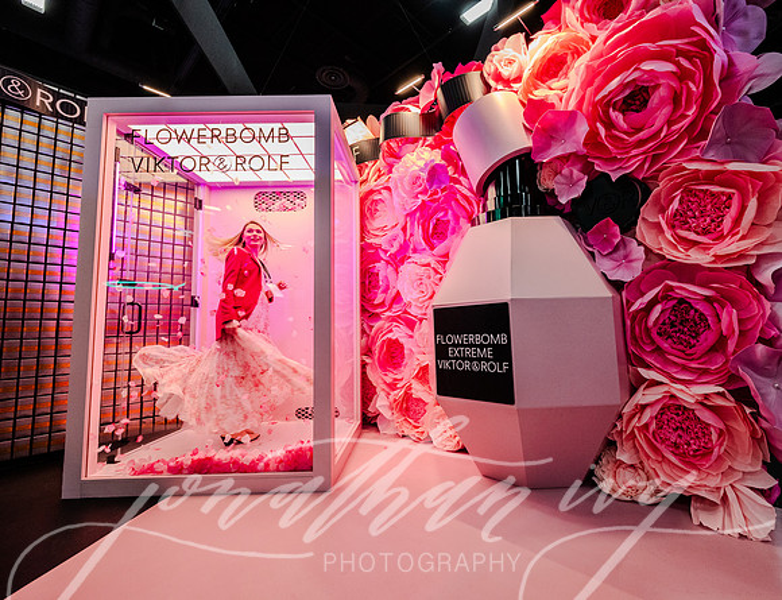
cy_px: 300
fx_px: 350
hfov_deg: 96.2
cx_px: 417
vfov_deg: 81.2
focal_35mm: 15
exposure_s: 1/125
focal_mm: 14
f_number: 5.6
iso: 2000
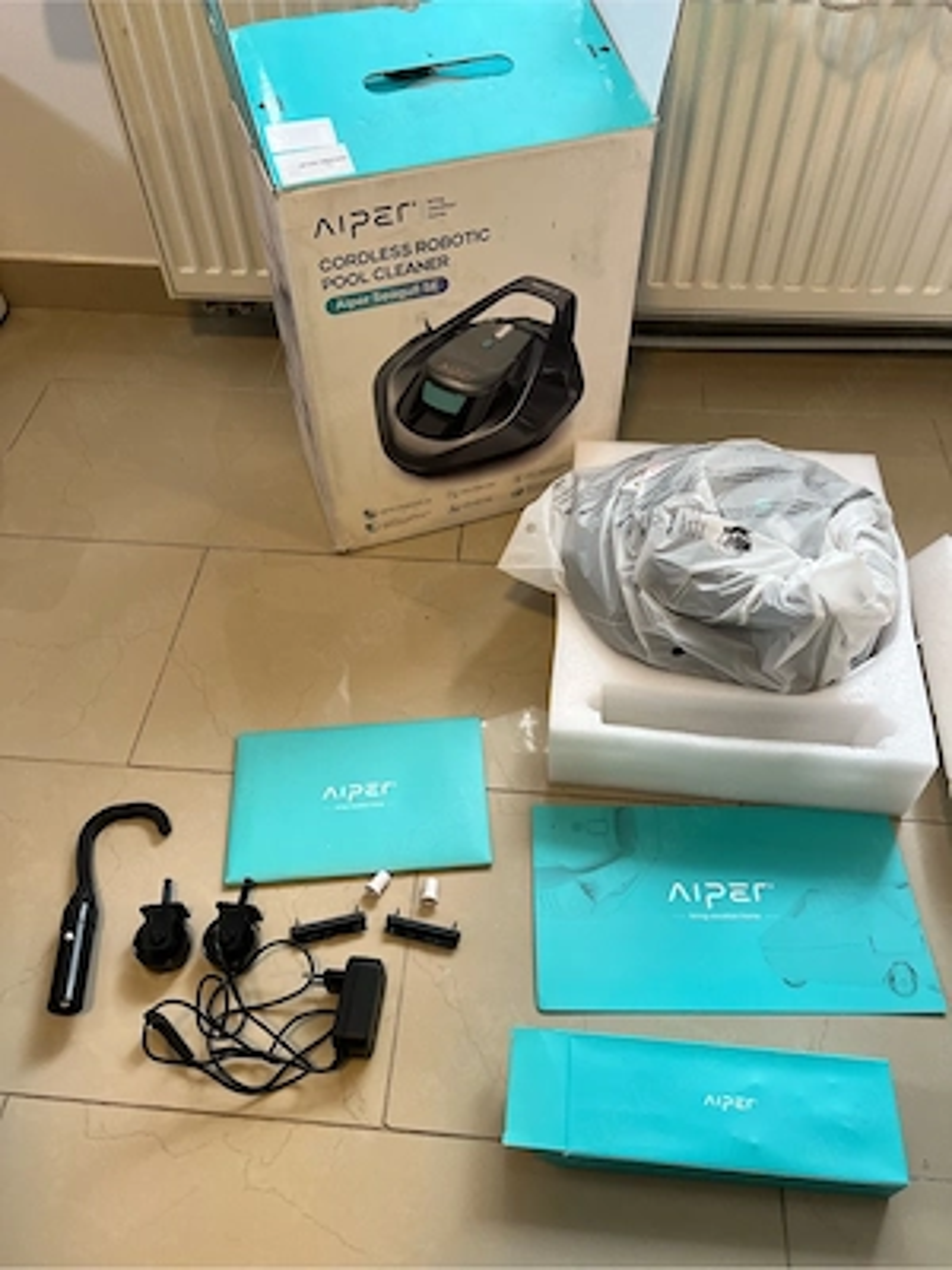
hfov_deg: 53.1
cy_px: 635
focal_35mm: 26
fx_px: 953
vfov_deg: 67.3
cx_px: 476
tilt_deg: -51.0
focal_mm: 5.7
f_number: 1.5
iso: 100
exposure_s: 1/121
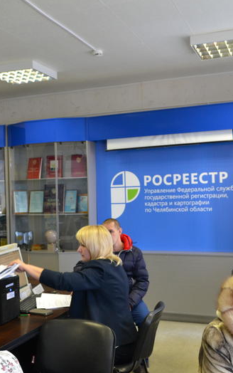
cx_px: 110
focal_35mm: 42
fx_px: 426
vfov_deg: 47.2
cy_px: 188
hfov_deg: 30.6
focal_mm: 18
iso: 640
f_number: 5
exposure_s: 1/30
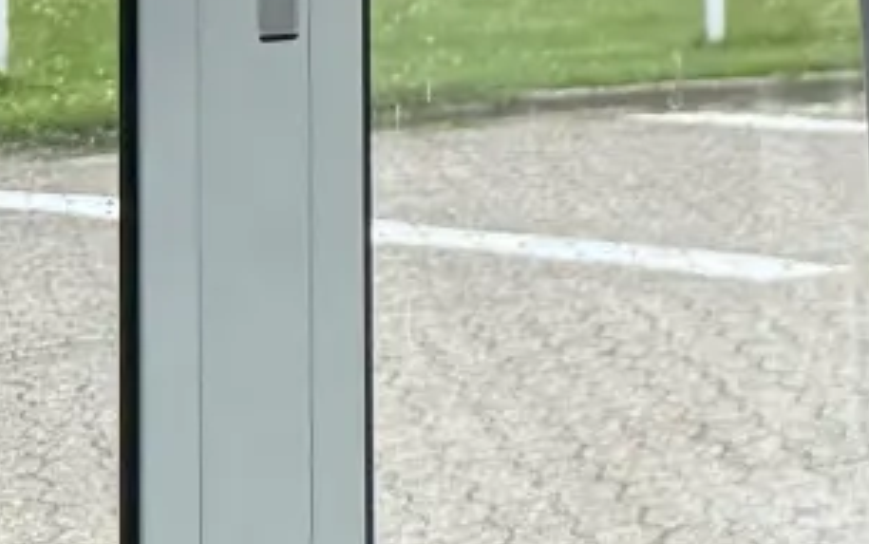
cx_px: 2396
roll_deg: +1.0
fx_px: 3791
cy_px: -706
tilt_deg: +0.8
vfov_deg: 7.7
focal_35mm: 160
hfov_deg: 10.4
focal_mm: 6.76
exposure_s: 1/1464
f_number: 1.78
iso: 80
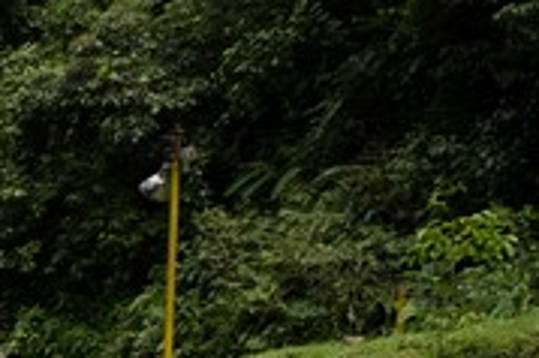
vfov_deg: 9.7
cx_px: -635
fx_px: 2004
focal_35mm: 134
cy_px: 657
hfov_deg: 12.8
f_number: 8
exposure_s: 1/400
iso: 125
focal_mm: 30
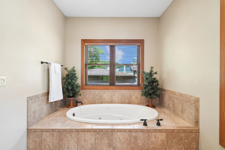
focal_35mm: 17
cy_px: 75
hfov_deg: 93.3
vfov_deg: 70.5
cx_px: 112
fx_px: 106
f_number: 9
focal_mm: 17
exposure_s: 1/20
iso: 400
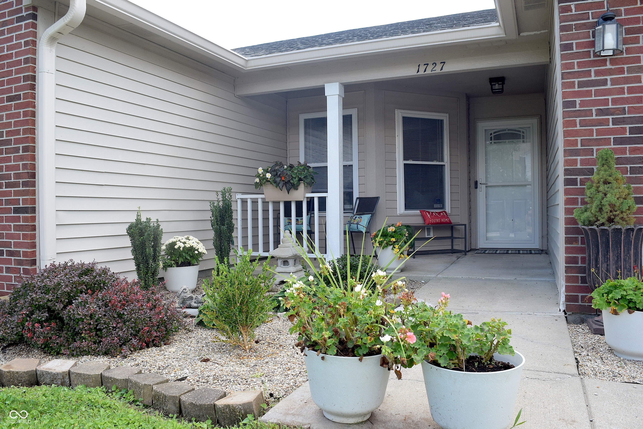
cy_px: 214
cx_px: 322
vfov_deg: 48.0
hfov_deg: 67.4
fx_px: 482
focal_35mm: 27
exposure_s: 1/250
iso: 400
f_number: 8
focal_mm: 18
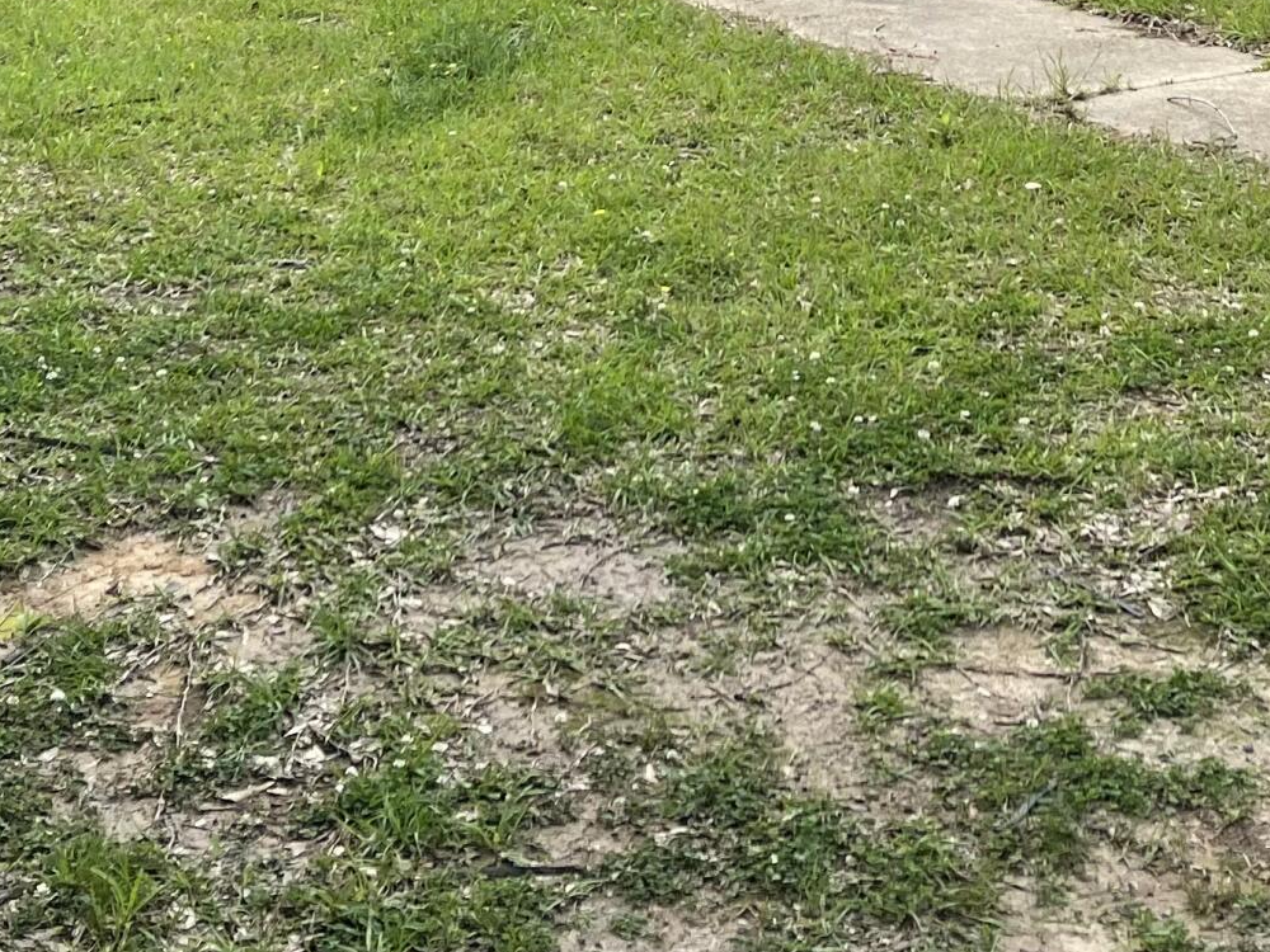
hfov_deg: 25.8
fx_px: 2752
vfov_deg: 17.9
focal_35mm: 75
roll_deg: -0.6
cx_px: 883
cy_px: -414
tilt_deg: -2.7
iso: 32
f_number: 1.6
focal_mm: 5.1
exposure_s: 1/881
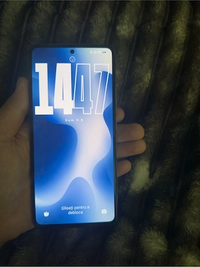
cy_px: 134
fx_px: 185
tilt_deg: -66.1
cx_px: 100
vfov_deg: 71.6
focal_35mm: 24
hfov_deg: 56.8
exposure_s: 1/121
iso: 100
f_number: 1.78
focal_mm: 6.86
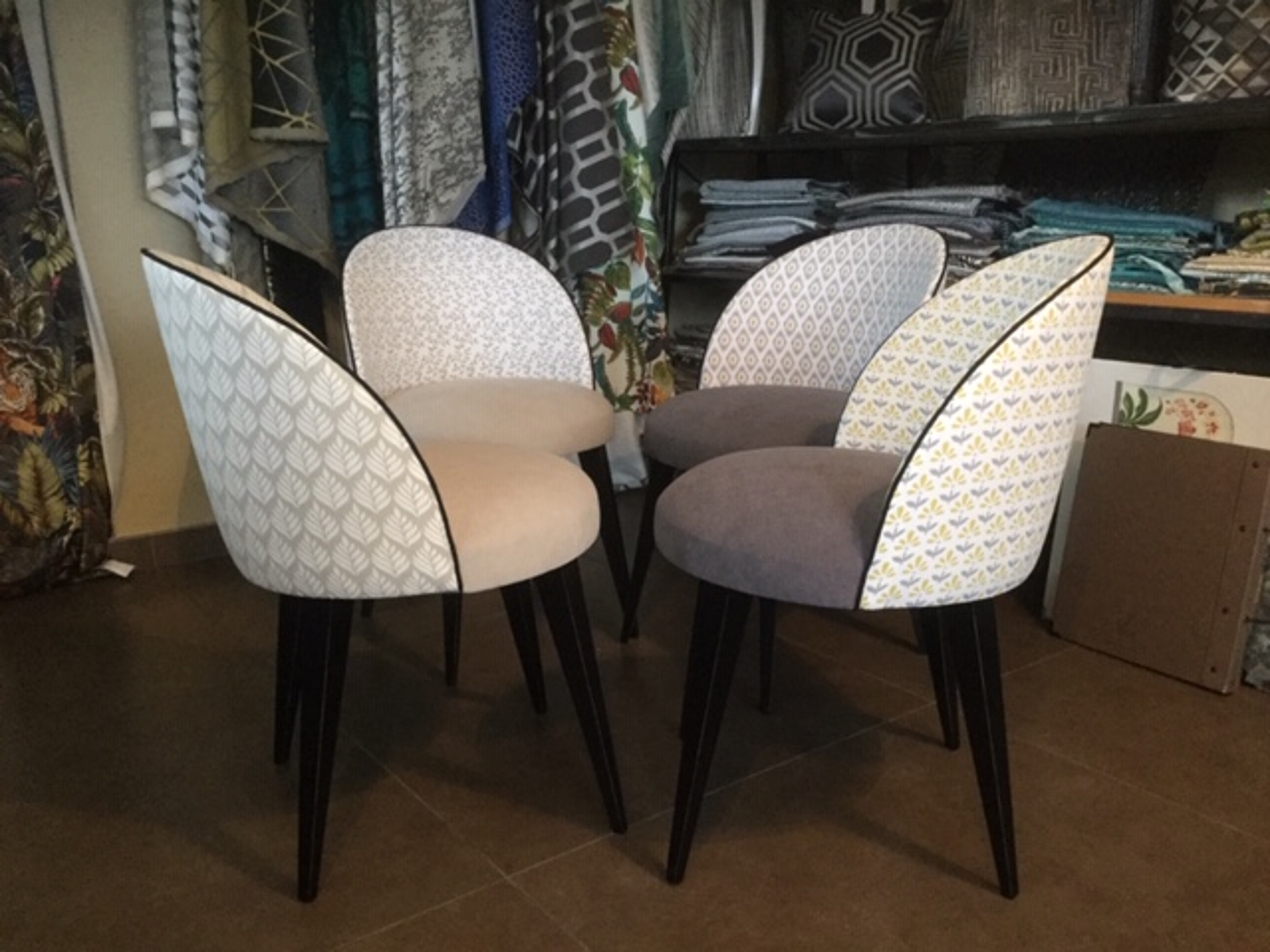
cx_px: 635
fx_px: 1137
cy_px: 476
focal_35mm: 31
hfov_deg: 58.4
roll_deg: -1.1
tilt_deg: -13.3
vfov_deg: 45.4
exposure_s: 1/33
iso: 250
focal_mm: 3.3
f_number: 2.4
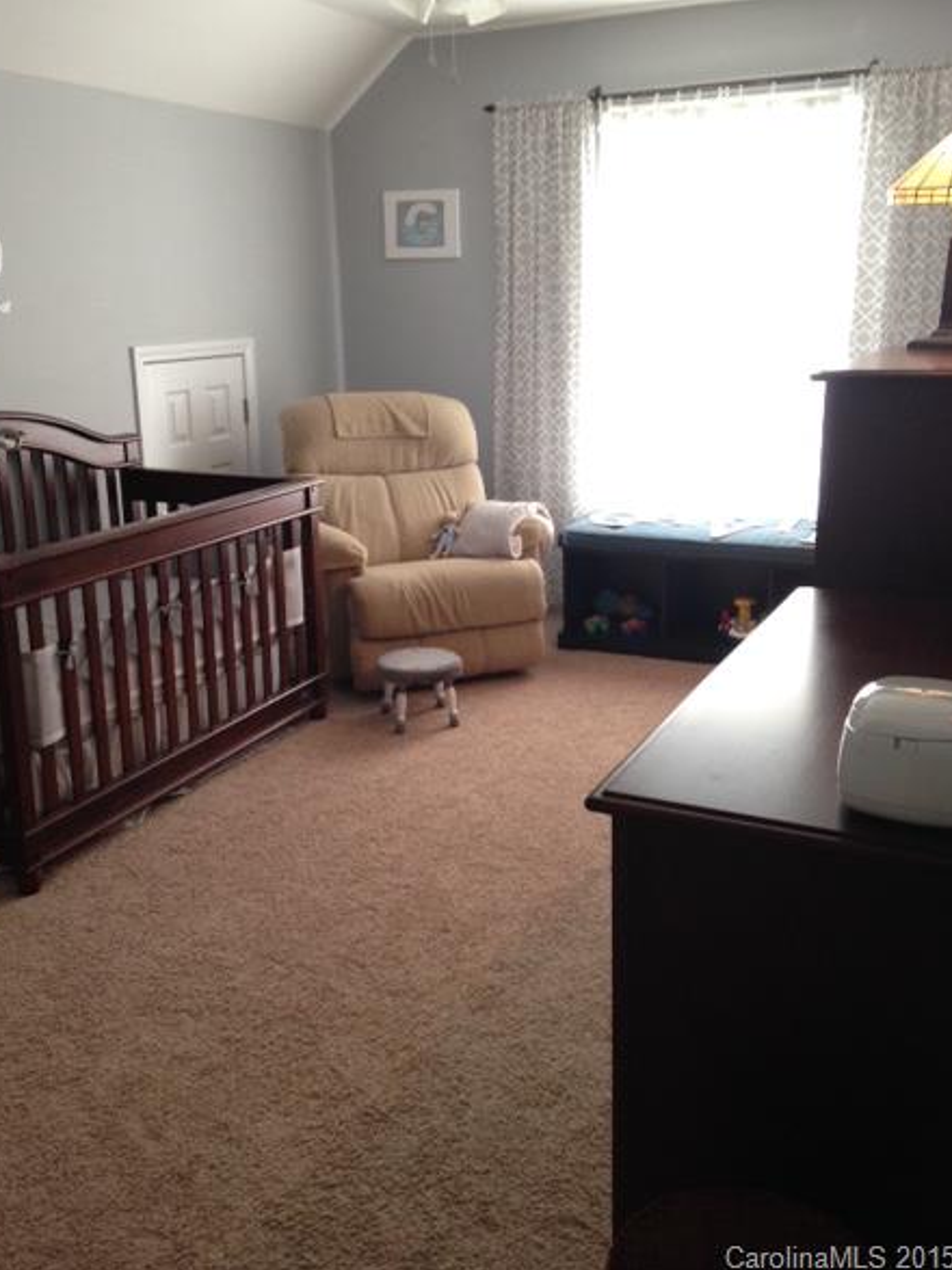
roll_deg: +1.5
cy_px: 586
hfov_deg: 39.6
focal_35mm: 36
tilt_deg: -14.3
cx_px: 454
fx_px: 1321
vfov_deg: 51.3
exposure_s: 1/20
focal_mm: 4.12
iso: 125
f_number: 2.4
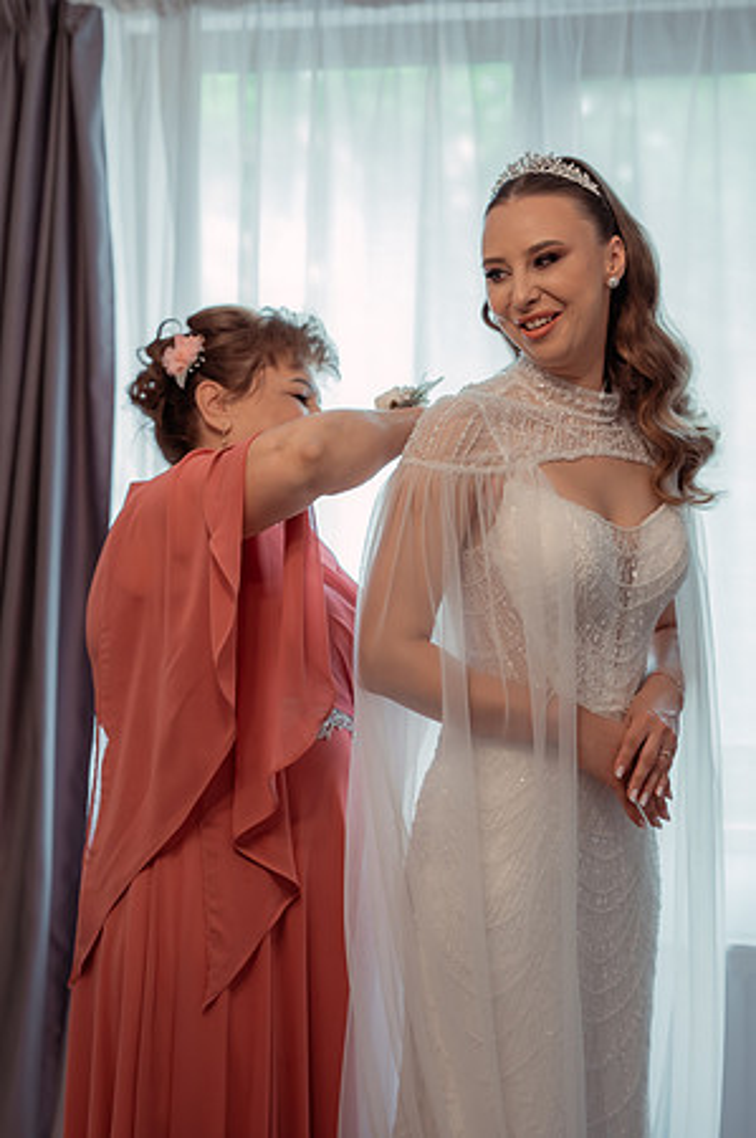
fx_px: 2683
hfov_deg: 16.0
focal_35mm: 85
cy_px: 569
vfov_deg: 23.9
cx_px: 378
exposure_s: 1/250
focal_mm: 85
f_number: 3.5
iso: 1600
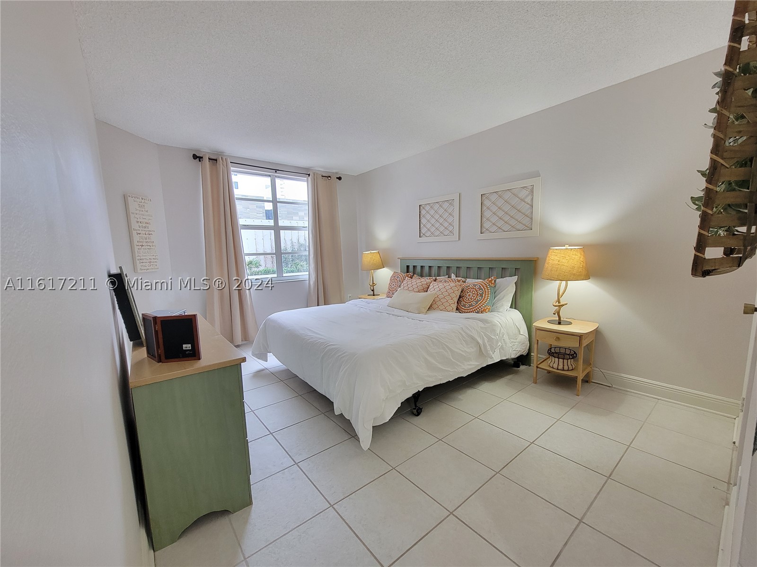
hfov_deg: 106.2
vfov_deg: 89.9
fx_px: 284
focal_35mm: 13
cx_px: 378
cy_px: 284
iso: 250
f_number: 2.2
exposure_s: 1/60
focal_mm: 2.2
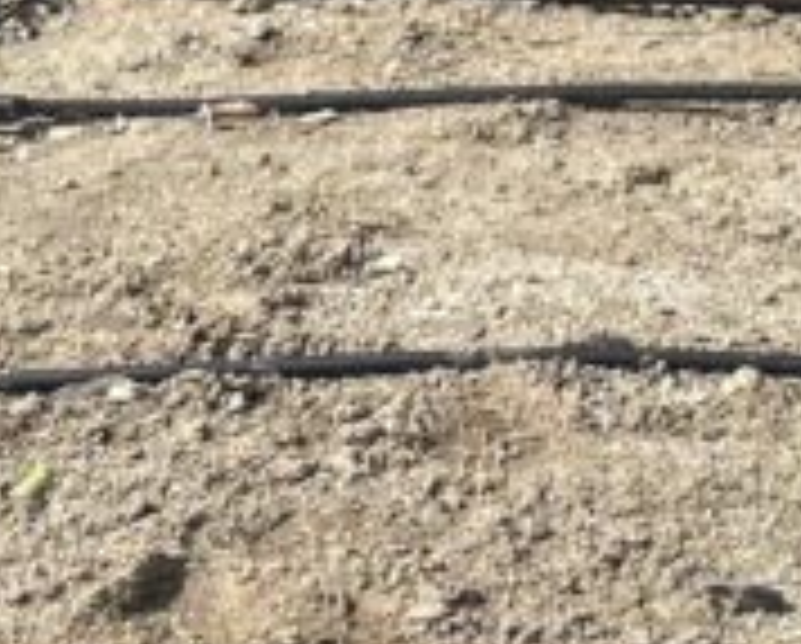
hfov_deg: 10.5
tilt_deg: -2.4
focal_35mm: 182
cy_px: -905
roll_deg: +3.2
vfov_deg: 7.9
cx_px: 706
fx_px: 4322
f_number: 1.6
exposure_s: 1/2506
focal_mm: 4.2
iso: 32
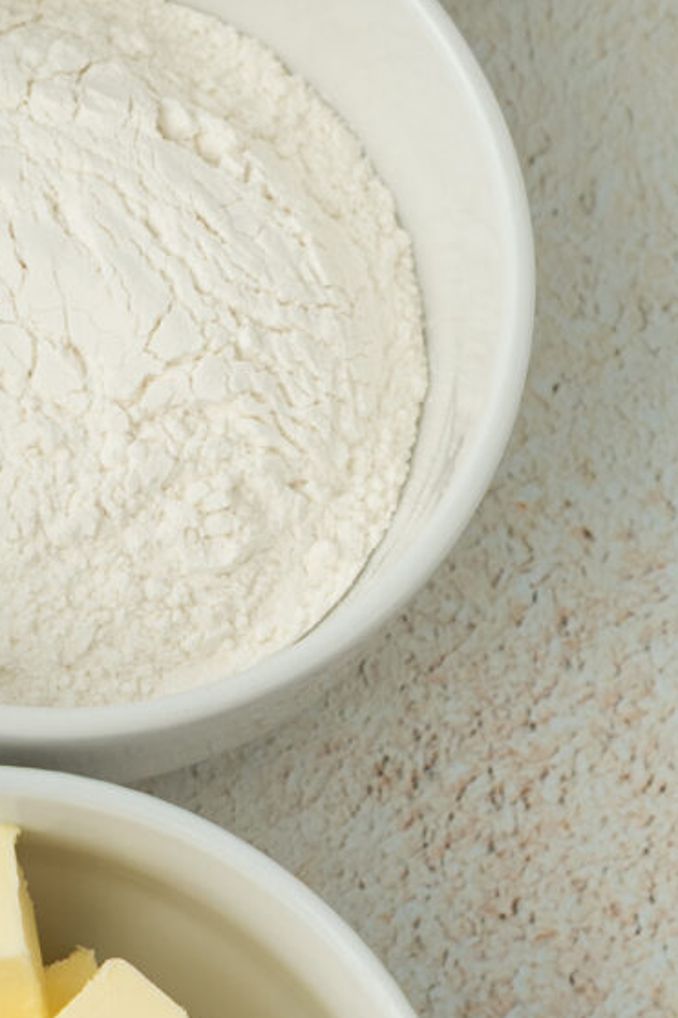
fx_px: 6501
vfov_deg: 9.0
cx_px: -324
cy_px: 475
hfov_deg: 5.9
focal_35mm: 230
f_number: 5.6
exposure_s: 1/13
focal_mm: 50
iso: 125
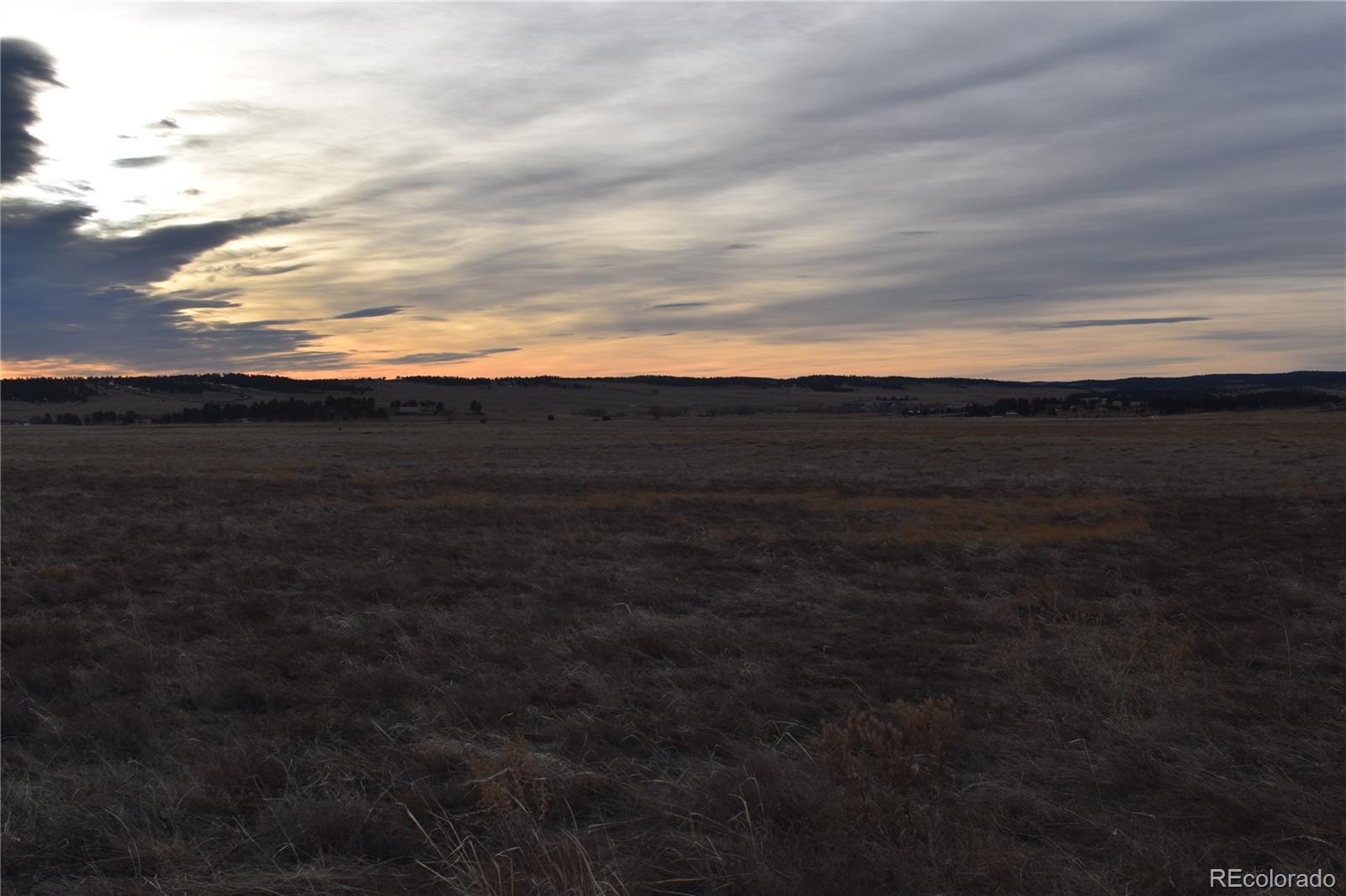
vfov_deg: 34.2
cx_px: 673
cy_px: 448
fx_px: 1458
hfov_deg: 49.6
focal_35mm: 39
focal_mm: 26
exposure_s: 1/200
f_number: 11
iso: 100
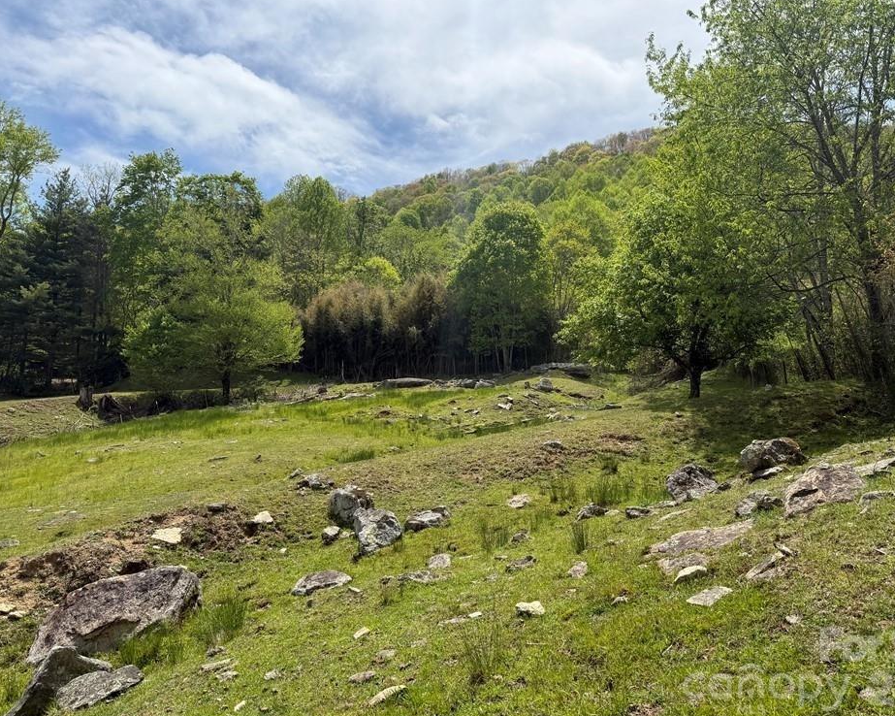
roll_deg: +1.4
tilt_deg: +7.0
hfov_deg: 66.0
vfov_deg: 54.9
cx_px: 478
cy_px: 350
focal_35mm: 26
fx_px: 689
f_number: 1.78
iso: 80
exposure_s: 1/5319
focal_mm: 6.76
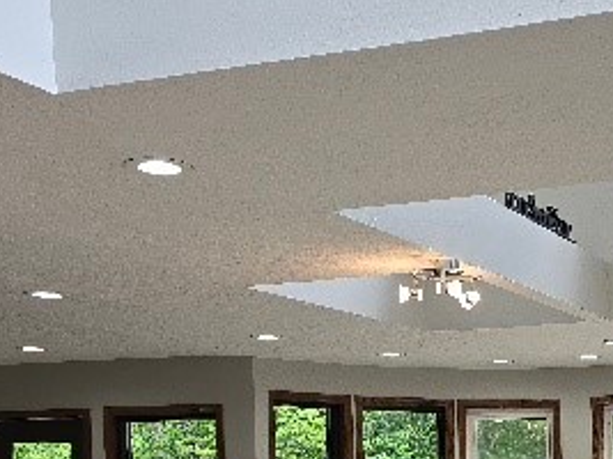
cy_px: 521
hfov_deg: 26.3
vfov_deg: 20.2
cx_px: 647
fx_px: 1221
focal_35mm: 69
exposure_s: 1/120
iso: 40
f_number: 1.7
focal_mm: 6.3
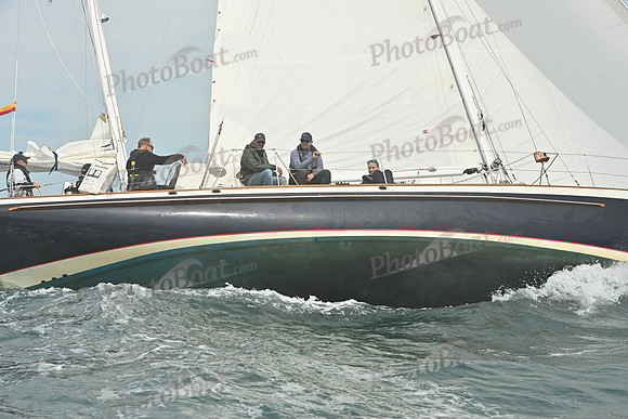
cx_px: 314
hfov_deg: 28.8
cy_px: 210
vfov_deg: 19.5
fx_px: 1221
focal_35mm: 70
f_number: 10
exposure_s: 1/1250
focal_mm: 70
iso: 320
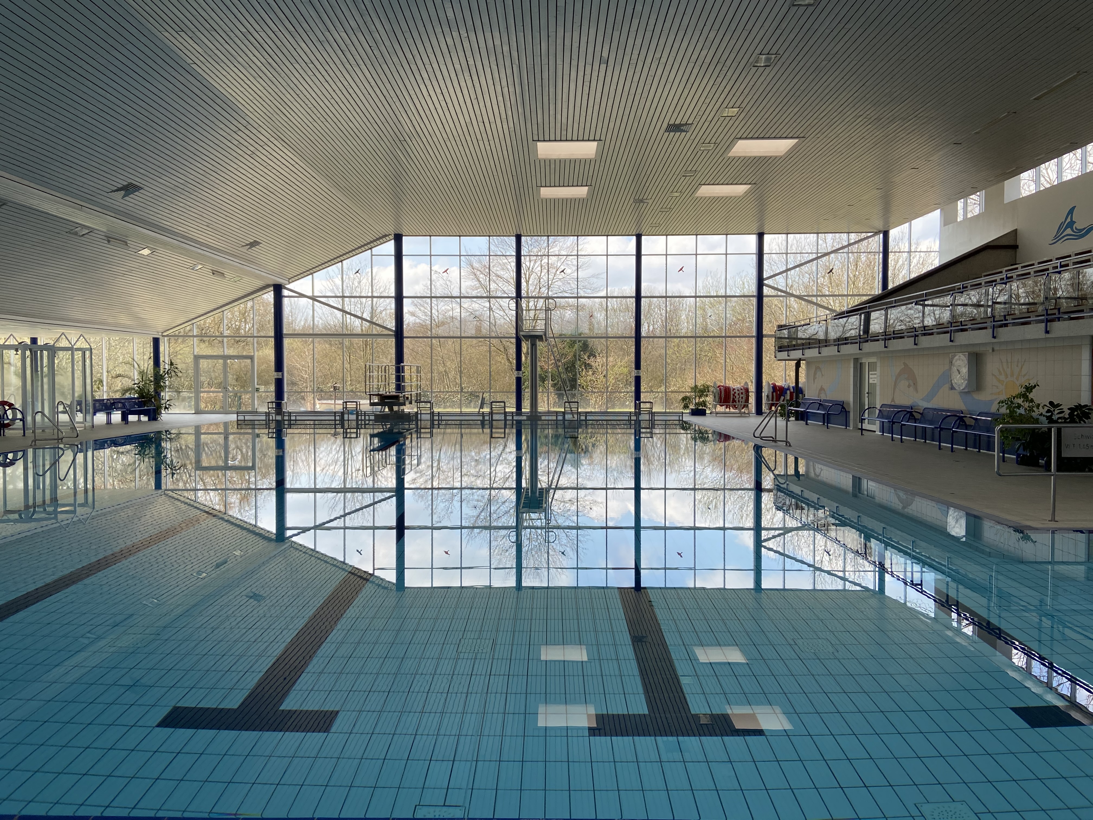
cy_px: 410
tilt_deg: -3.7
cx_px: 546
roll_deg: -0.1
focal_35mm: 26
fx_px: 821
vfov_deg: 53.1
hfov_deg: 67.3
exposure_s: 1/536
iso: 32
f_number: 1.8
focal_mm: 4.25
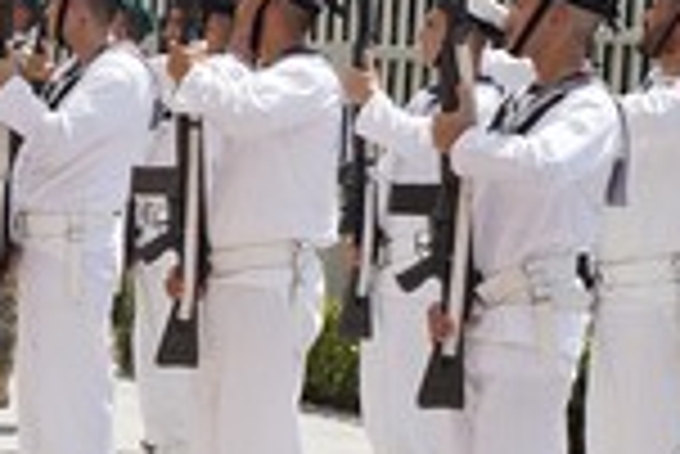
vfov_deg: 4.6
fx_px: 5634
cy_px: 117
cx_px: -446
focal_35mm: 298
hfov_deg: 6.8
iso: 200
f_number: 5.6
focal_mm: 75
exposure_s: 1/800
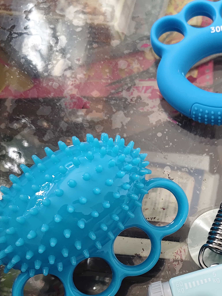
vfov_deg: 39.7
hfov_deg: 30.8
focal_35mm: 46
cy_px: 234
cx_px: 173
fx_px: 393
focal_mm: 5.56
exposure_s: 1/100
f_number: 1.88
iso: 347
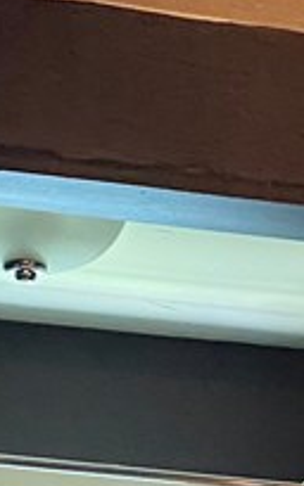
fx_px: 1831
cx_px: 328
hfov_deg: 9.4
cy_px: 984
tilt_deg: -4.4
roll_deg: -2.6
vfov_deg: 13.1
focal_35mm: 138
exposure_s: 1/30
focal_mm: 4.25
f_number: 1.8
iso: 500
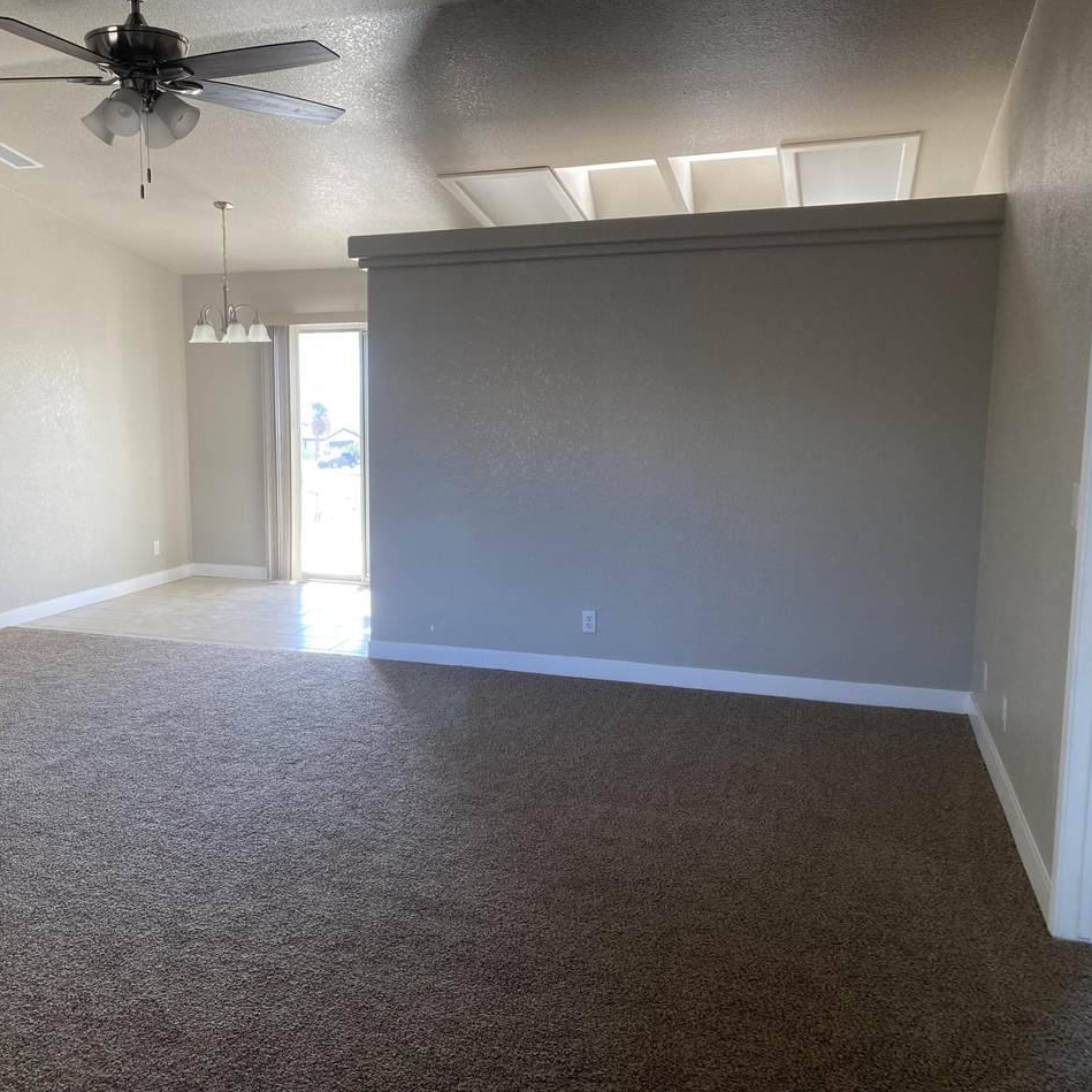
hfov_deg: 51.7
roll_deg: -0.5
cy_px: 551
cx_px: 380
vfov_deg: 52.5
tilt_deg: -8.0
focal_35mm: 31
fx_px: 1106
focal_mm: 4.25
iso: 64
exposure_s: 1/122
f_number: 1.8
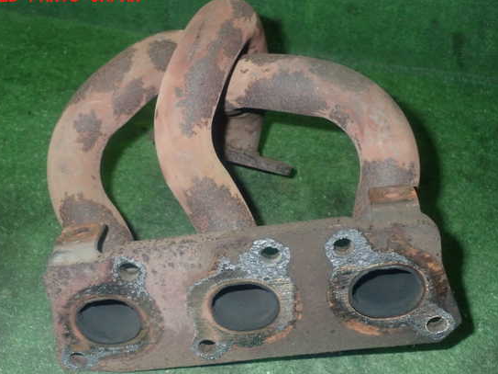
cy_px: 191
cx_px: 249
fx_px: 604
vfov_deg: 34.3
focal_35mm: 42
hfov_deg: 44.8
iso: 800
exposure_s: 1/40
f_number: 8
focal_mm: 6.83
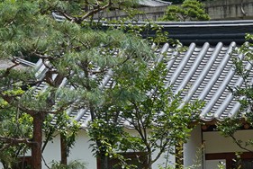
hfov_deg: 8.2
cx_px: 247
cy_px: 124
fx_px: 1752
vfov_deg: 5.5
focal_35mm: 249
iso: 100
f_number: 10
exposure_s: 1/100
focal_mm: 35
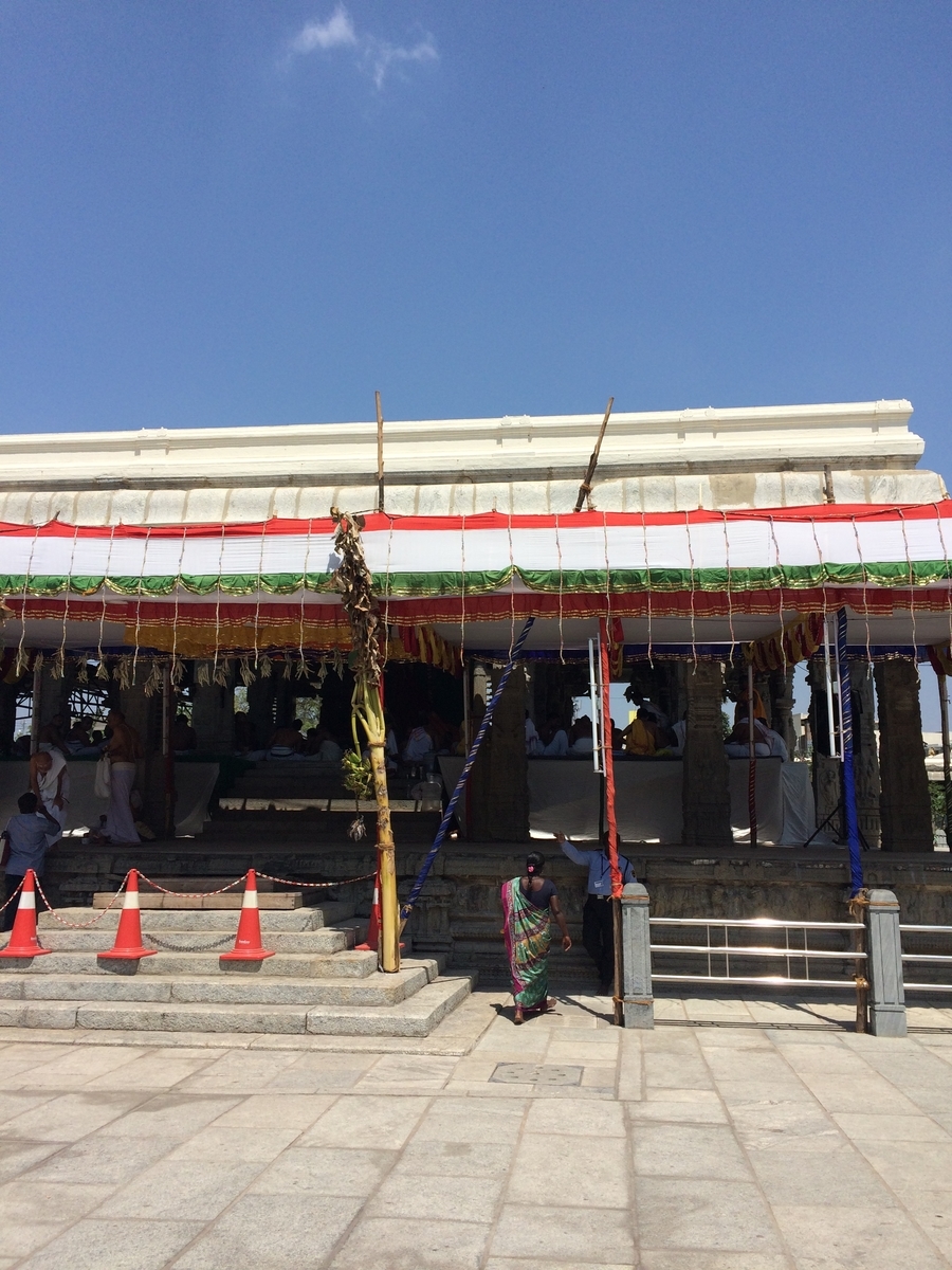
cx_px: 476
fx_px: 1063
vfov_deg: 61.7
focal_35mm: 29
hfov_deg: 48.2
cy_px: 635
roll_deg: +2.0
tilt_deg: +6.3
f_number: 2.2
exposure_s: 1/3731
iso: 32
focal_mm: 4.15
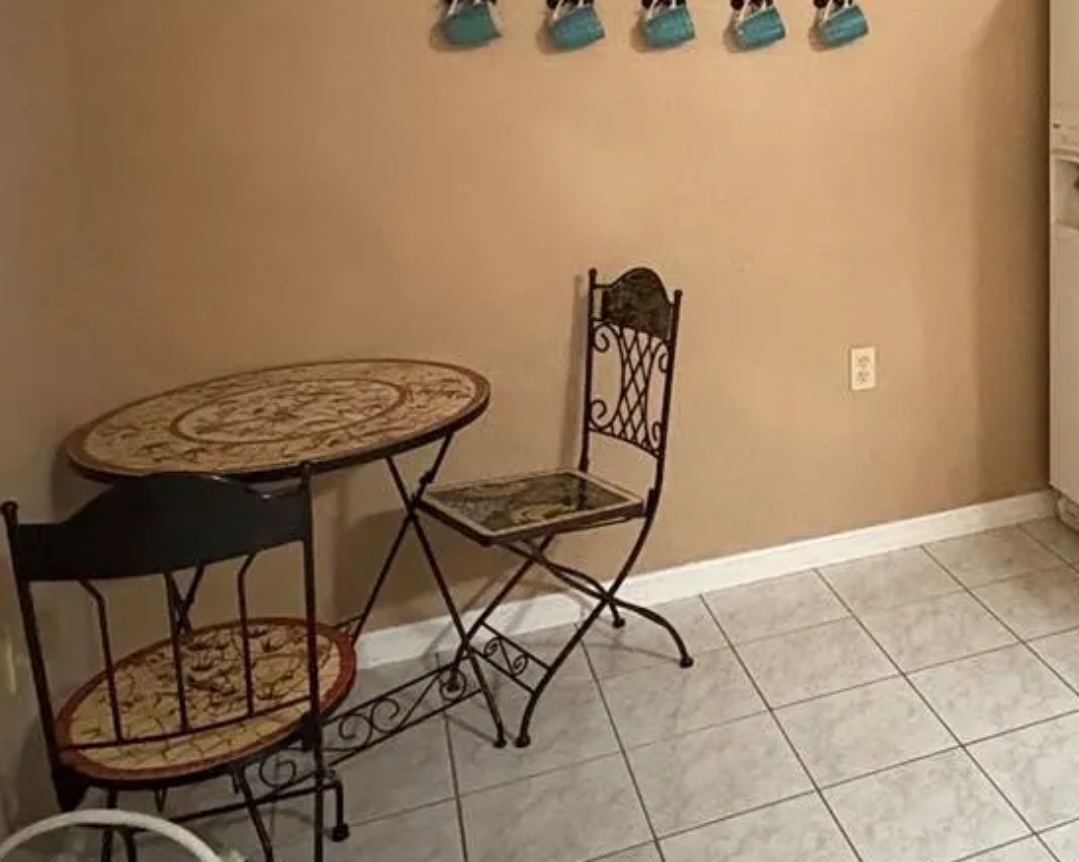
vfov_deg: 35.7
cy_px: 132
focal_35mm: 40
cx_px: 1014
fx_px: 1277
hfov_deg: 41.4
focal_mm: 2.22
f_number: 2.2
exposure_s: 1/30
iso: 1000
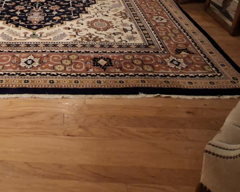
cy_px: -65
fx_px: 277
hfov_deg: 44.9
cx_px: 54
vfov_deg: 29.6
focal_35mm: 39
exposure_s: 1/20
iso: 500
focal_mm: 1.74
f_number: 2.2
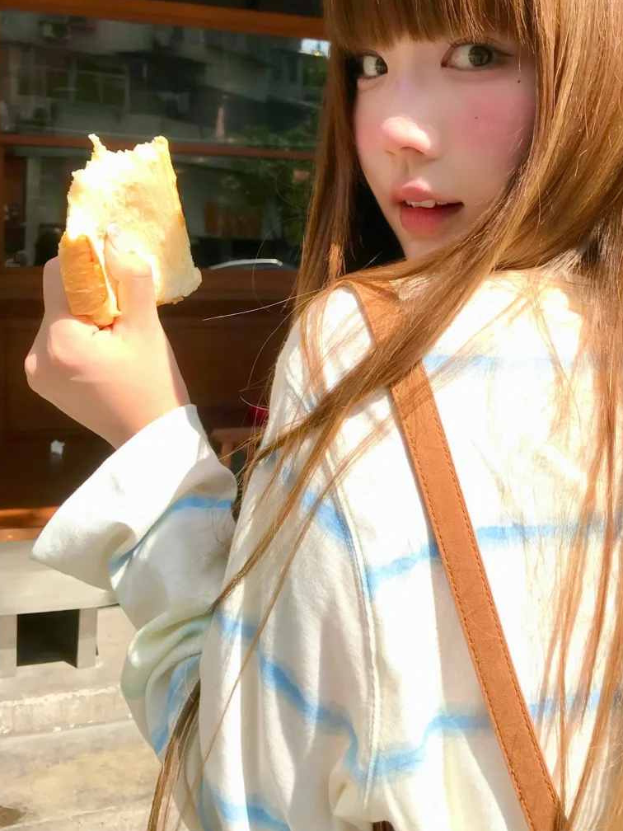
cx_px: 438
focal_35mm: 40
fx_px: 960
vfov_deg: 46.4
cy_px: 314
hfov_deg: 35.4
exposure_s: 1/1018
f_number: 1.8
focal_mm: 3.99
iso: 20
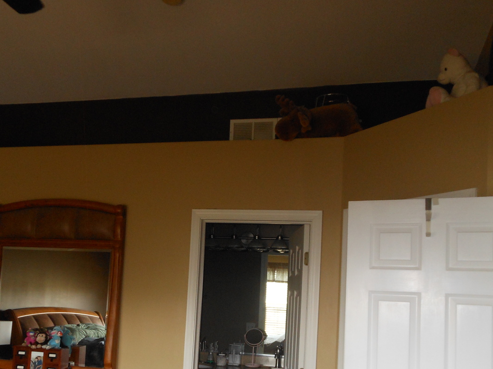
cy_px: 240
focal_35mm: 34
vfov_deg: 41.4
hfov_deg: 53.6
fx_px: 484
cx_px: 200
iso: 200
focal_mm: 4.5
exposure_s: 1/25
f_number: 3.2
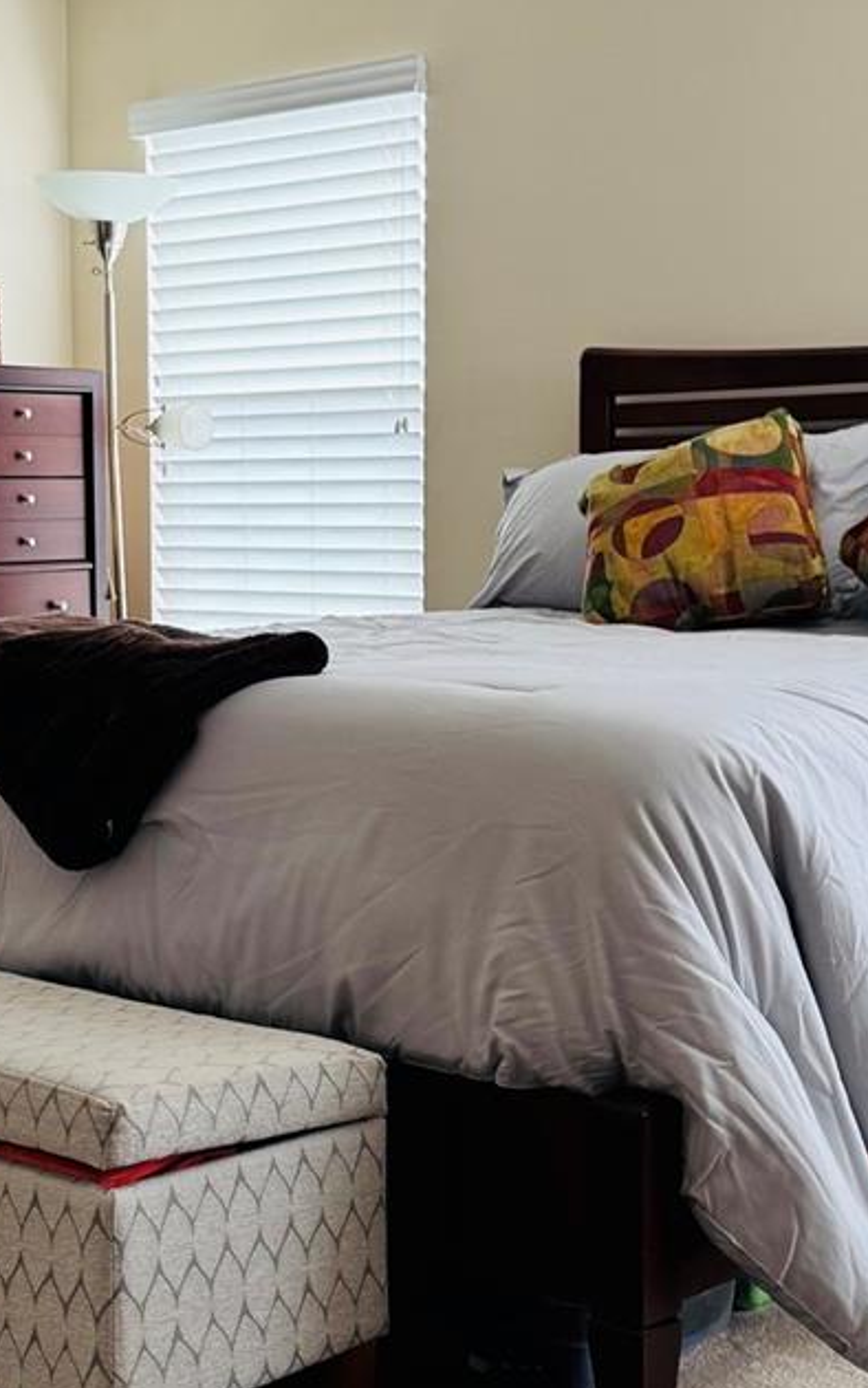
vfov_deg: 33.0
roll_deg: +1.3
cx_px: 251
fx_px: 2346
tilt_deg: -5.2
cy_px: 696
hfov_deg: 20.8
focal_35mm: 62
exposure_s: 1/60
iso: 160
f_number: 1.78
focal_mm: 6.76
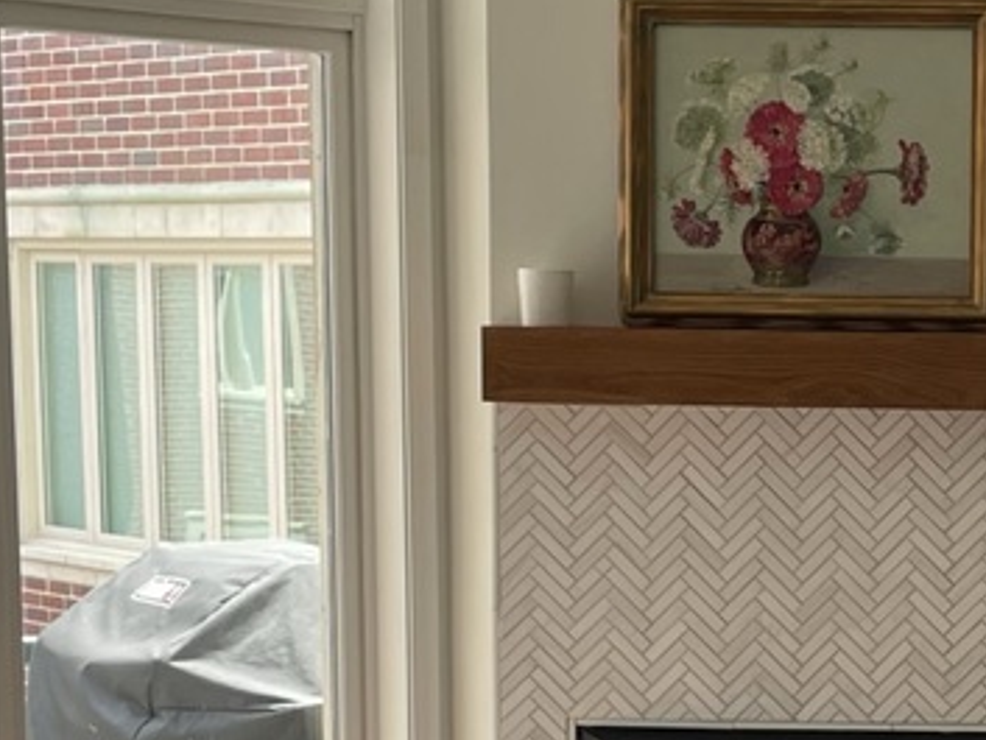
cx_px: 922
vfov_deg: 13.7
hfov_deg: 18.2
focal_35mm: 106
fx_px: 3020
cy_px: 779
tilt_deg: -8.8
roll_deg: +0.0
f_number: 1.6
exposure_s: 1/146
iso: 32
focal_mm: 4.2
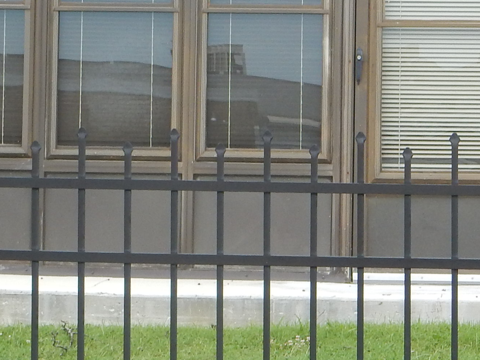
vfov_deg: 7.1
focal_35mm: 209
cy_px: 15
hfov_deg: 9.5
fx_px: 2898
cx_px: 225
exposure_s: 1/200
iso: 125
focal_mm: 10.7
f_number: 4.5
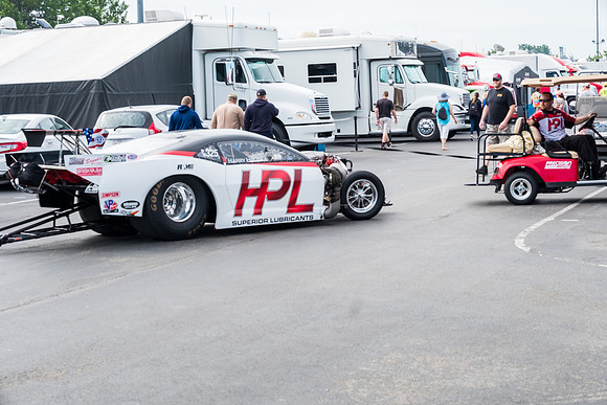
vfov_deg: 12.8
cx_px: 304
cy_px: 202
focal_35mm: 107
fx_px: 1804
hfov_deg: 19.1
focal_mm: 71.5
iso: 400
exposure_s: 1/200
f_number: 9
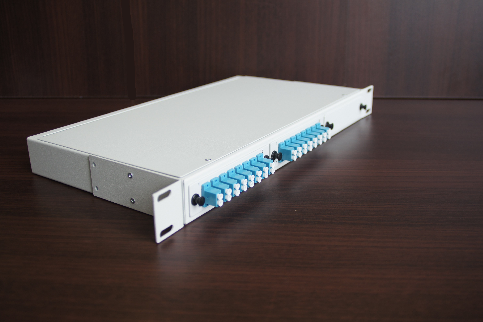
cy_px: 162
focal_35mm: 37
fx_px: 496
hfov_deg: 51.9
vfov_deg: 35.9
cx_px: 239
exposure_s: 1/40
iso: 100
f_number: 4
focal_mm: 24
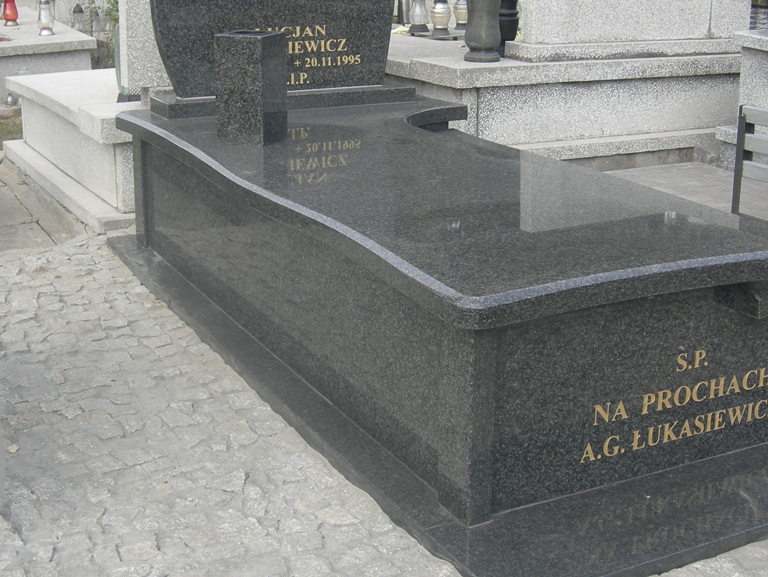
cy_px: 243
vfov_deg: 28.0
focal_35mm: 52
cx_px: 389
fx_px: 1154
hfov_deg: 36.8
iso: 64
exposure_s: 1/260
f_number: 6
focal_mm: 7.5
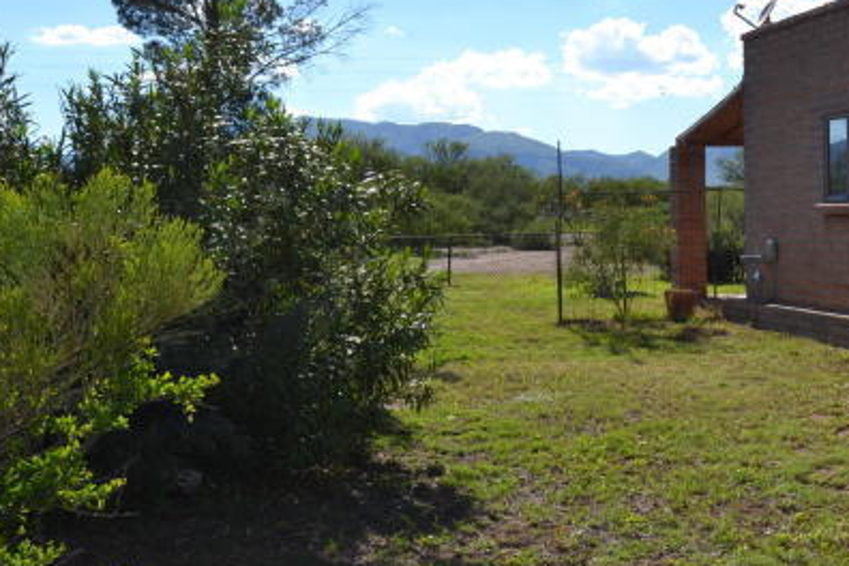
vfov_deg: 22.6
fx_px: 1415
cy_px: 212
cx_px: 727
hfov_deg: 32.1
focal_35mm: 60
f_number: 9
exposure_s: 1/200
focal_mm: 22
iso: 100
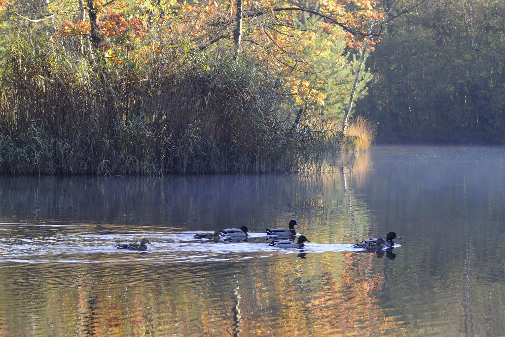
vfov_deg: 13.0
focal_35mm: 105
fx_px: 1473
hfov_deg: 19.5
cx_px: 252
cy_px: 168
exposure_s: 1/400
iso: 400
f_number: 3.5
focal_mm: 70
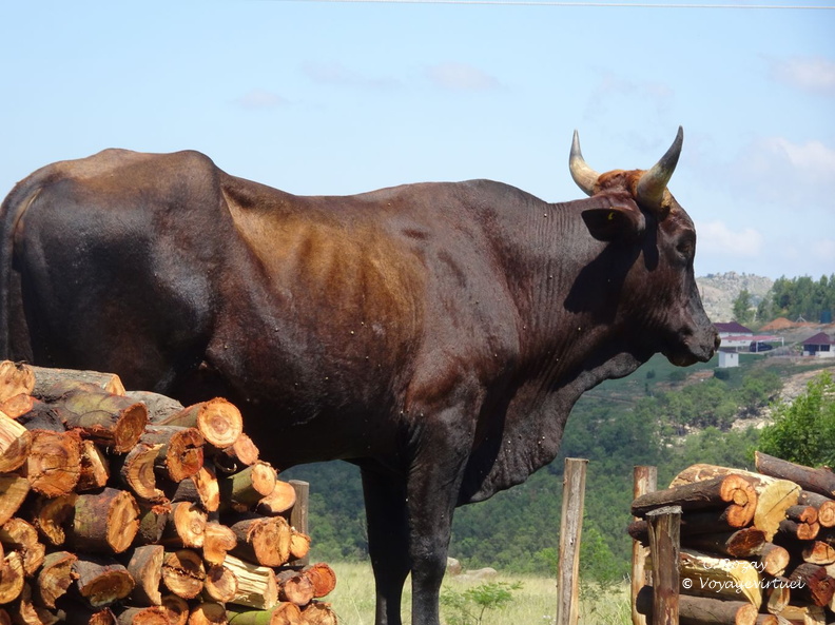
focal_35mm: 159
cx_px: 418
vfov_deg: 9.3
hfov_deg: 12.4
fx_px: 3833
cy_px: 312
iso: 80
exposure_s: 1/200
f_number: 5.6
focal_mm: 27.16
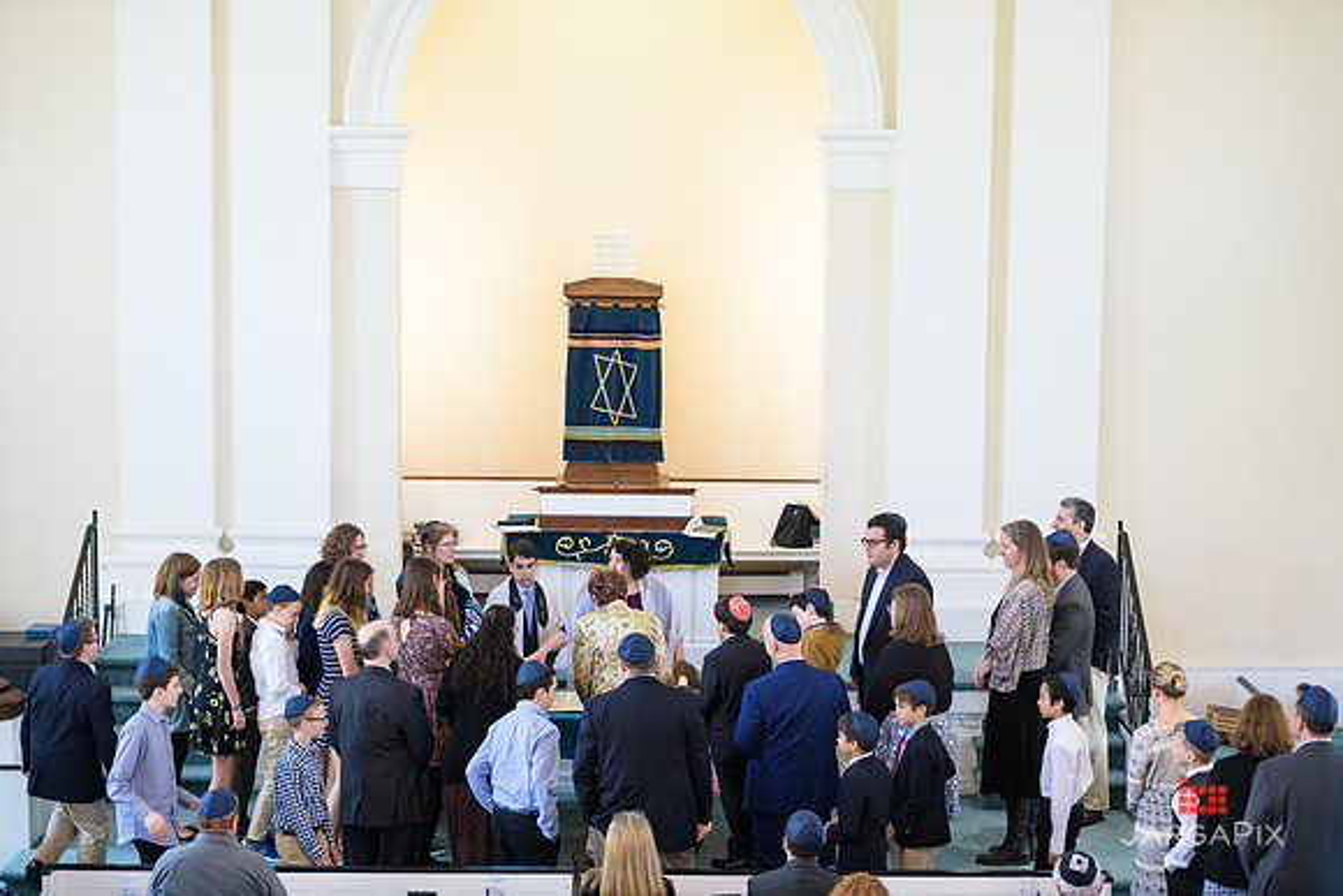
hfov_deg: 28.8
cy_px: 448
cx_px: 672
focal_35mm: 70
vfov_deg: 19.5
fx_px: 2612
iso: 1250
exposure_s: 1/125
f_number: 3.2
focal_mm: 70
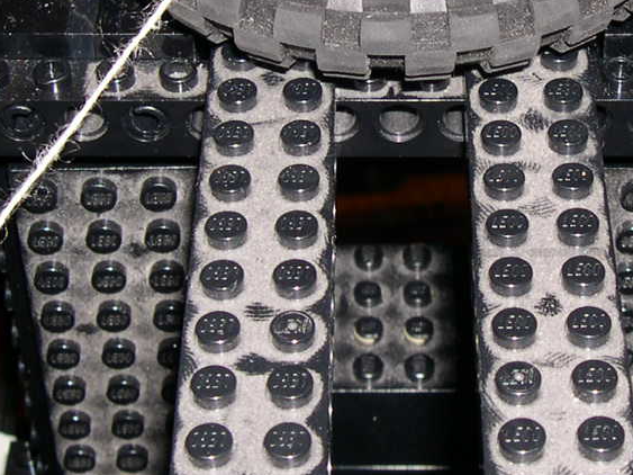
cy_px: 101
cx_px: 426
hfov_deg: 18.2
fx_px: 1975
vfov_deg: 13.6
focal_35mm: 108
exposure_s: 1/60
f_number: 7.6
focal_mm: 8
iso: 100
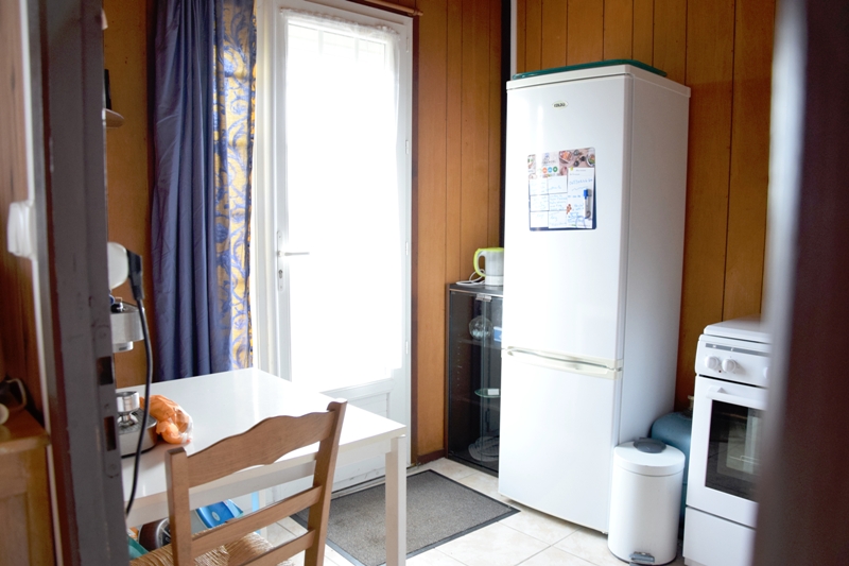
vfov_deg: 25.7
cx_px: 424
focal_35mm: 52
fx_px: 1238
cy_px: 283
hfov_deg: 37.9
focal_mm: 35
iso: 1600
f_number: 4.5
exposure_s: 1/80
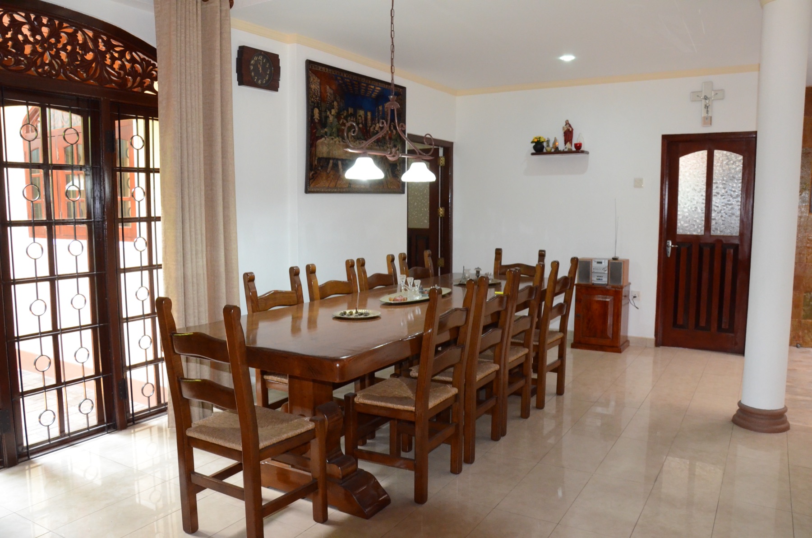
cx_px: 406
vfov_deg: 47.7
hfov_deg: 67.5
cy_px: 269
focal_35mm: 27
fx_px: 608
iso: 3200
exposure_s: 1/60
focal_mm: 18
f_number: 7.1
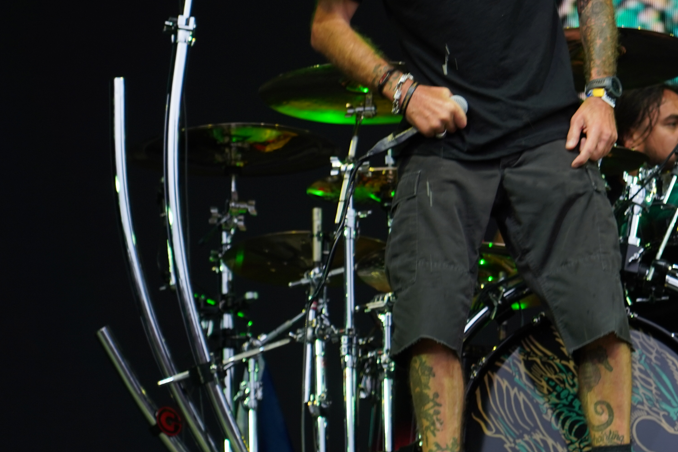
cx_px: 630
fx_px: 3992
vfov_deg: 6.5
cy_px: 42
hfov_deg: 9.7
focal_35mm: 212
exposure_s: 1/125
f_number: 4
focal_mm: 105
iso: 250
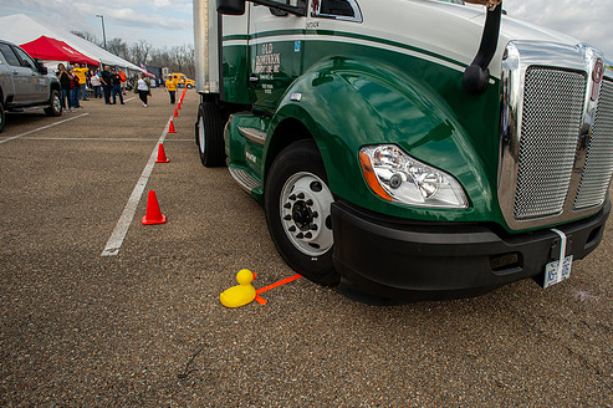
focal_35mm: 20
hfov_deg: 83.4
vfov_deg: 61.9
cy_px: 204
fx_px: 340
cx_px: 353
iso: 100
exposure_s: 1/250
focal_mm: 17
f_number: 8
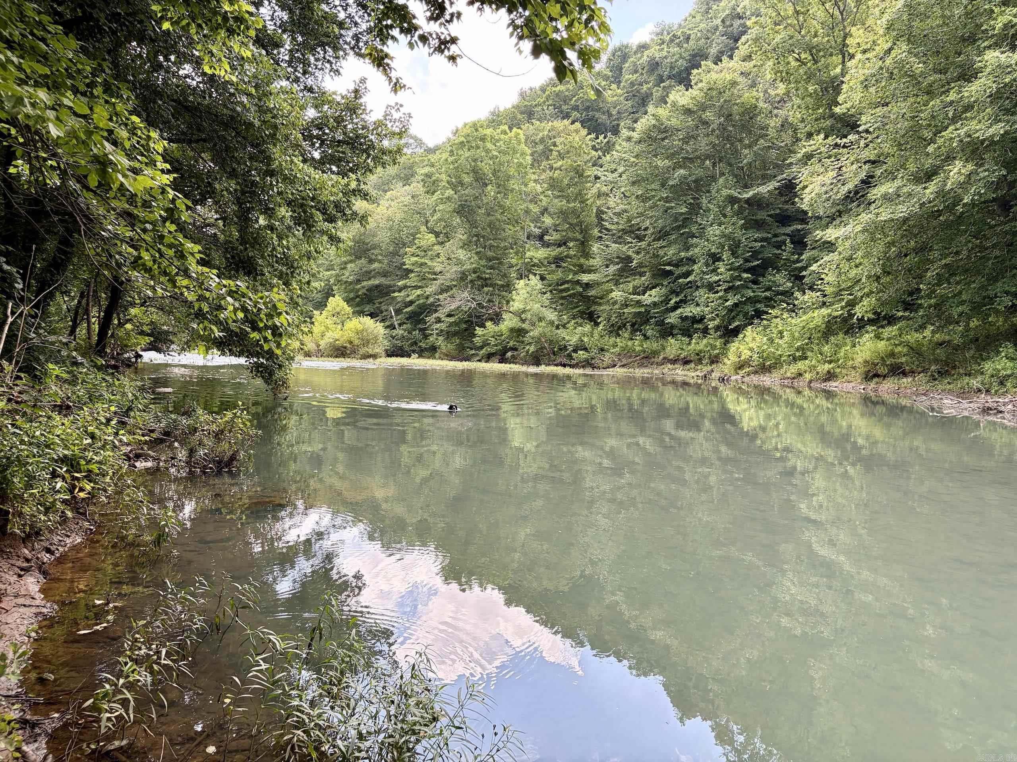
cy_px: 381
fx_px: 764
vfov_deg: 53.1
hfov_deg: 67.3
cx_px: 508
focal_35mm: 26
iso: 50
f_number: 1.6
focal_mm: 5.96
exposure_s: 1/261
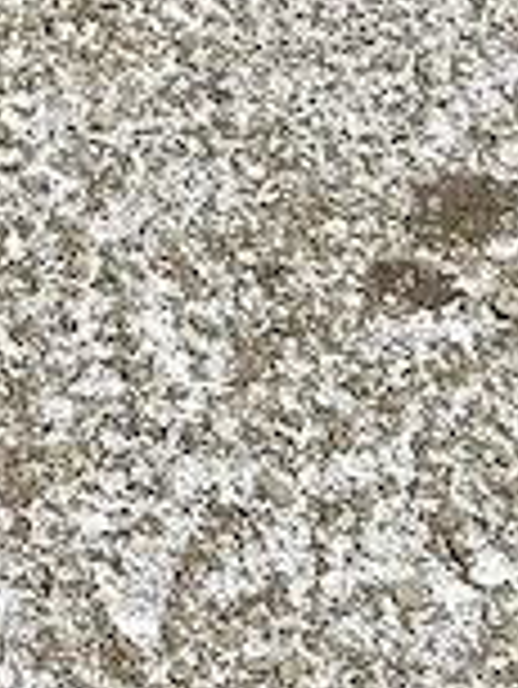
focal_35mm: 120
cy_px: -634
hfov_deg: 12.1
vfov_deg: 14.1
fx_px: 2391
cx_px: -122
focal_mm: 5.54
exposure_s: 1/167
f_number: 1.8
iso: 50
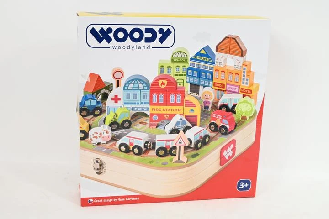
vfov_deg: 27.3
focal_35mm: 50
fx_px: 452
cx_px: 164
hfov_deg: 40.0
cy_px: 110
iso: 560
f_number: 5
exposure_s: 1/125
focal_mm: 33
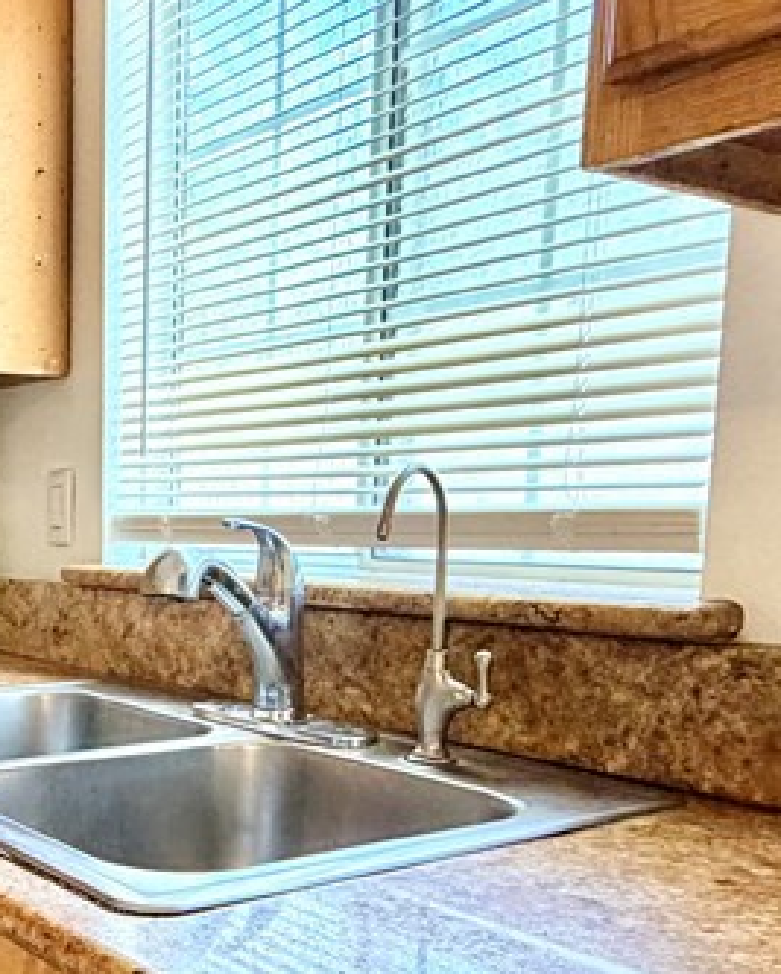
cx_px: 9
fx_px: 1212
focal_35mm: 42
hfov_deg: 32.9
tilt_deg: -9.0
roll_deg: -0.3
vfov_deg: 42.8
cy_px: 699
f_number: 2.2
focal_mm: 2.22
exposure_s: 1/60
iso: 200
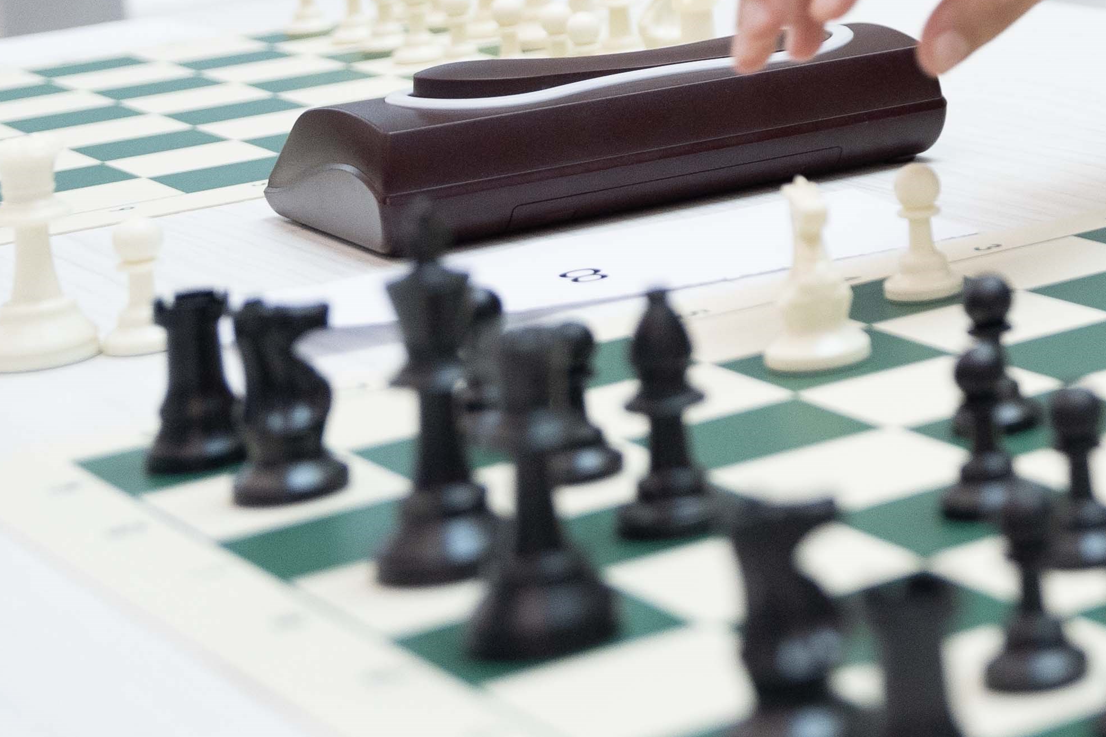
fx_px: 3103
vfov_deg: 12.9
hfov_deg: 18.4
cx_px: 1561
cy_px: -324
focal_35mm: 101
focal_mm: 33
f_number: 2.8
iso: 2000
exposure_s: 1/250
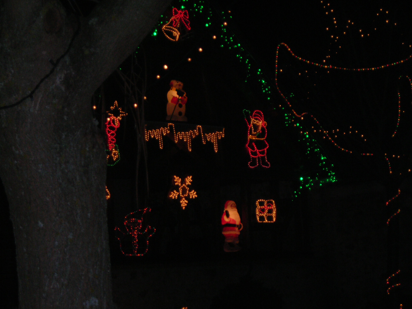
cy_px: 154
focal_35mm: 103
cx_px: 206
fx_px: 1226
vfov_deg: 14.4
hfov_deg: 19.1
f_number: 4.9
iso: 188
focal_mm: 17
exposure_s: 1/60.1
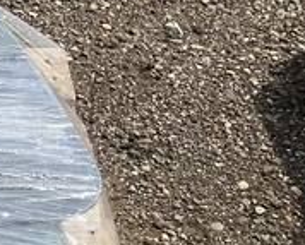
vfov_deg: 12.8
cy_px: 248
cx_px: -315
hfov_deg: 13.6
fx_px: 1076
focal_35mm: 119
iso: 25
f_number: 1.8
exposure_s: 1/1626
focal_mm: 3
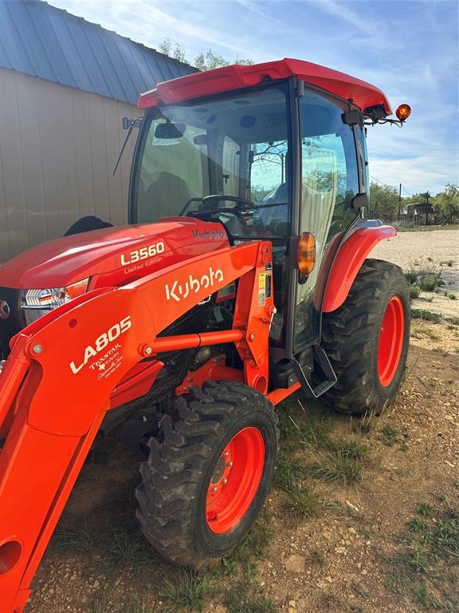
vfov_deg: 71.6
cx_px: 230
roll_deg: +0.3
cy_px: 306
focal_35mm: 24
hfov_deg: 56.8
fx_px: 424
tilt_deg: -10.1
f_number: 1.78
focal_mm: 6.86
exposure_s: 1/2203
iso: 80
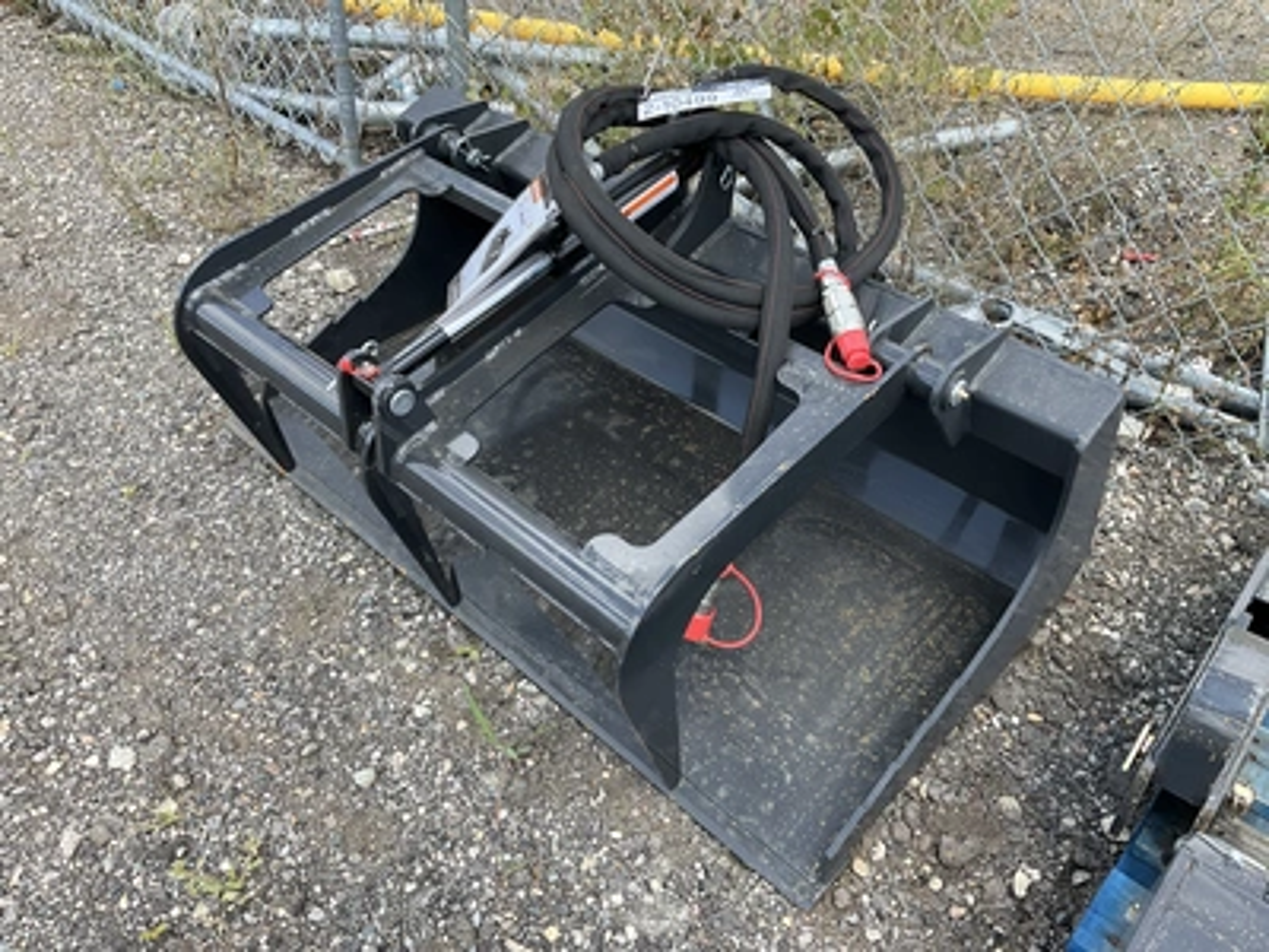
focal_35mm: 29
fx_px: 1063
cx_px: 634
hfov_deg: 61.7
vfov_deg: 48.2
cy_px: 476
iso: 25
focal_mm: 3
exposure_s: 1/360
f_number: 1.8
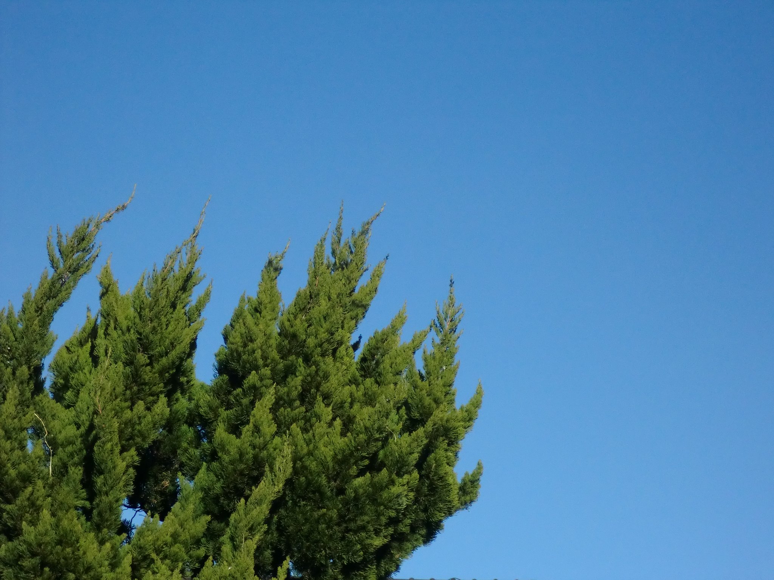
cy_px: 290
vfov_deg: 14.1
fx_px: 2348
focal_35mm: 105
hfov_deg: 18.7
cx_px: 387
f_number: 5.6
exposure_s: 1/500
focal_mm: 18.9
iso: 400
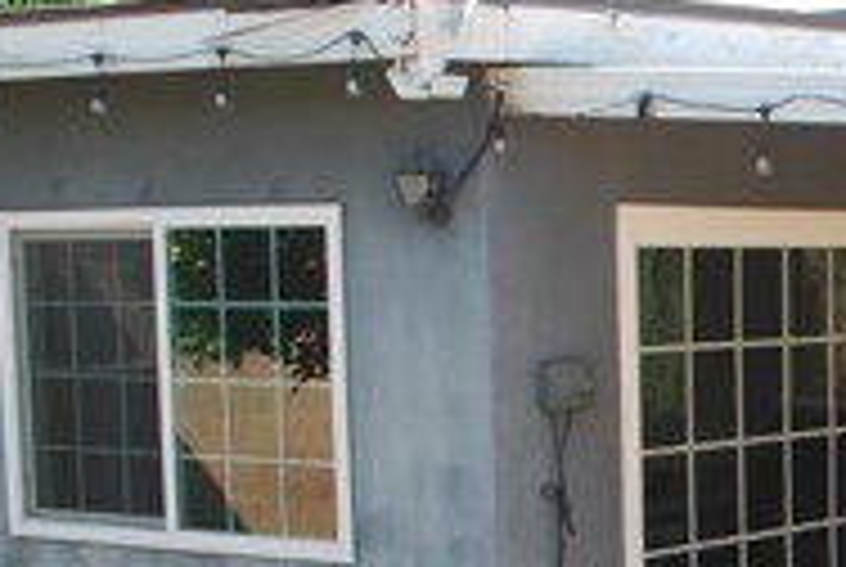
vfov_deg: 14.8
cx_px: 1318
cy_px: 486
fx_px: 2165
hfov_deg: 19.0
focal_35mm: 92
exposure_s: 1/125
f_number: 5.6
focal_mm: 18
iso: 125
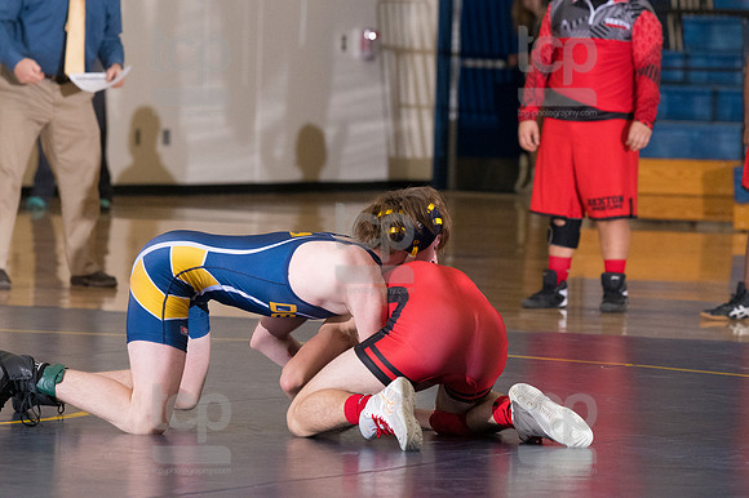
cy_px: 249
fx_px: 5926
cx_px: 374
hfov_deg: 7.2
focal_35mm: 285
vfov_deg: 4.8
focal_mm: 190
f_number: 5.6
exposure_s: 1/250
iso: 2000
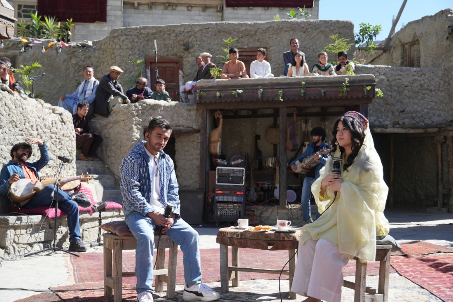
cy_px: 151
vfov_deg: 32.6
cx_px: 226
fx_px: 516
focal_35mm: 41
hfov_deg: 47.4
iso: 250
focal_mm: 41
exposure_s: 1/800
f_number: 4.5
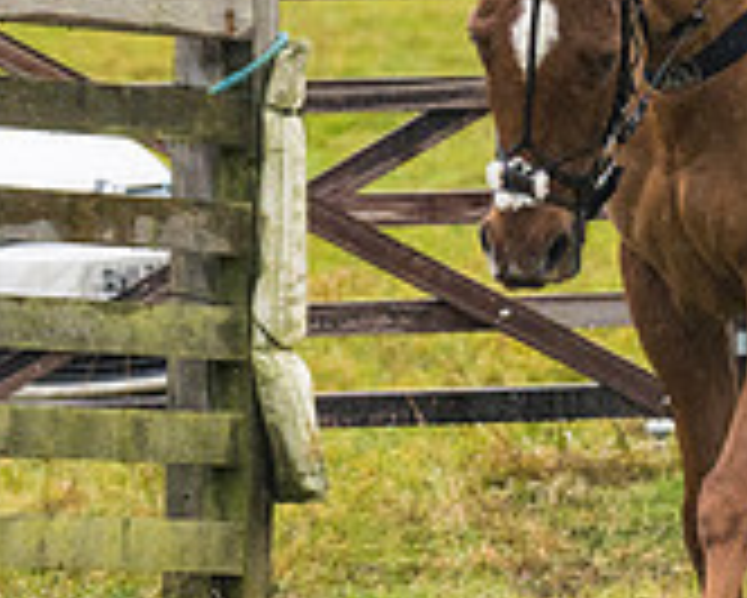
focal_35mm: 823
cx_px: 563
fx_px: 18206
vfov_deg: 1.9
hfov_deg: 2.4
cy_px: 126
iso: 800
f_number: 4
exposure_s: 1/1250
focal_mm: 135
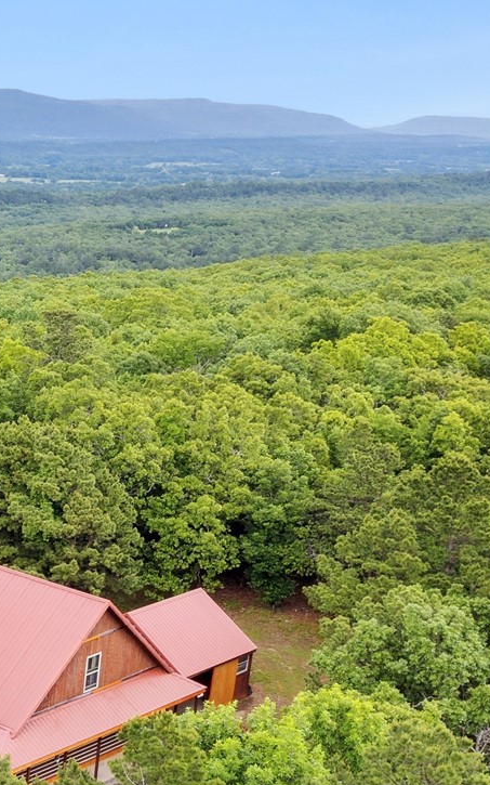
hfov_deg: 17.8
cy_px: 535
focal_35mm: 63
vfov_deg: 32.2
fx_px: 1346
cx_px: -299
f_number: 2.8
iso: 100
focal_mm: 8.4
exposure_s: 1/80
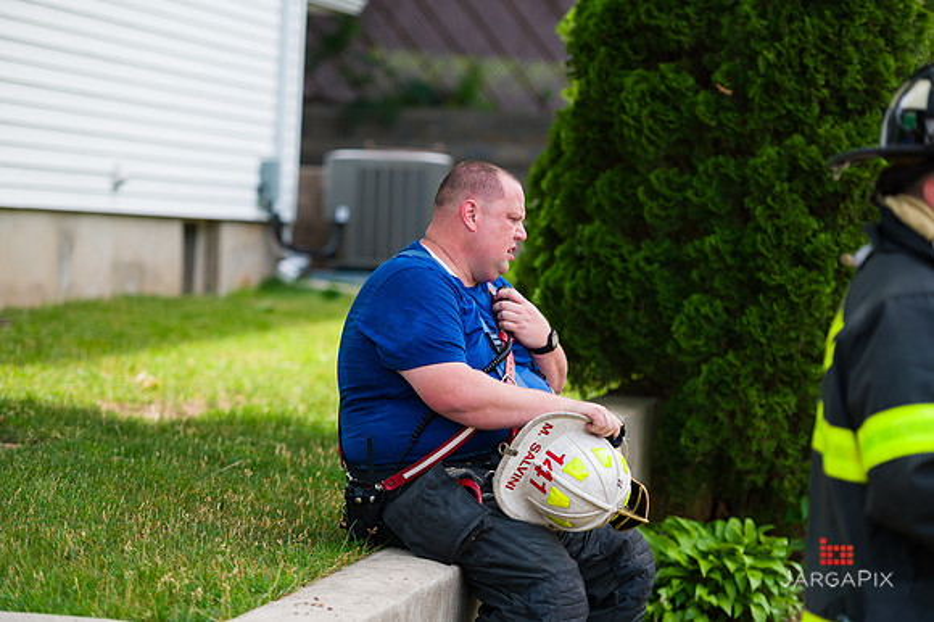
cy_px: 311
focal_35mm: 125
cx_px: 467
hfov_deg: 16.4
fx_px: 3241
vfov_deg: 11.0
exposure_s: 1/800
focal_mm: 125
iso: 200
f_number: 3.2
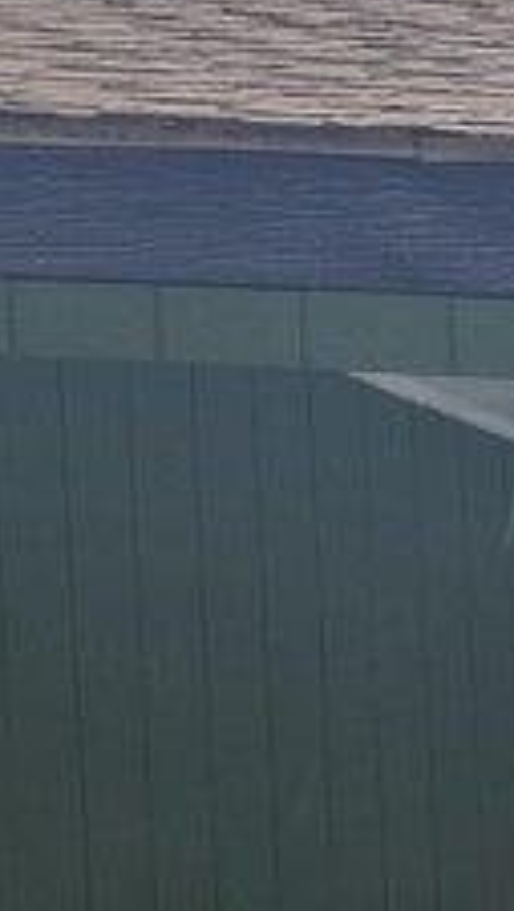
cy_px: 1624
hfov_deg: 6.3
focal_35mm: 152
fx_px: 3673
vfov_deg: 12.9
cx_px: 2171
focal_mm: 5.4
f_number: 1.8
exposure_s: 1/180
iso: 20
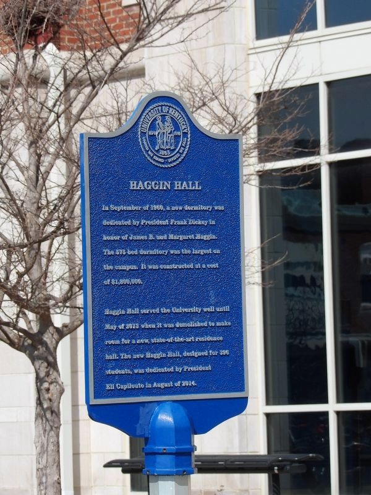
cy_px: 248
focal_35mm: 222
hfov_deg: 6.7
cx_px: 186
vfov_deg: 8.9
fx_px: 3172
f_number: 4.5
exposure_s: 1/561
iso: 100
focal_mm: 39.8
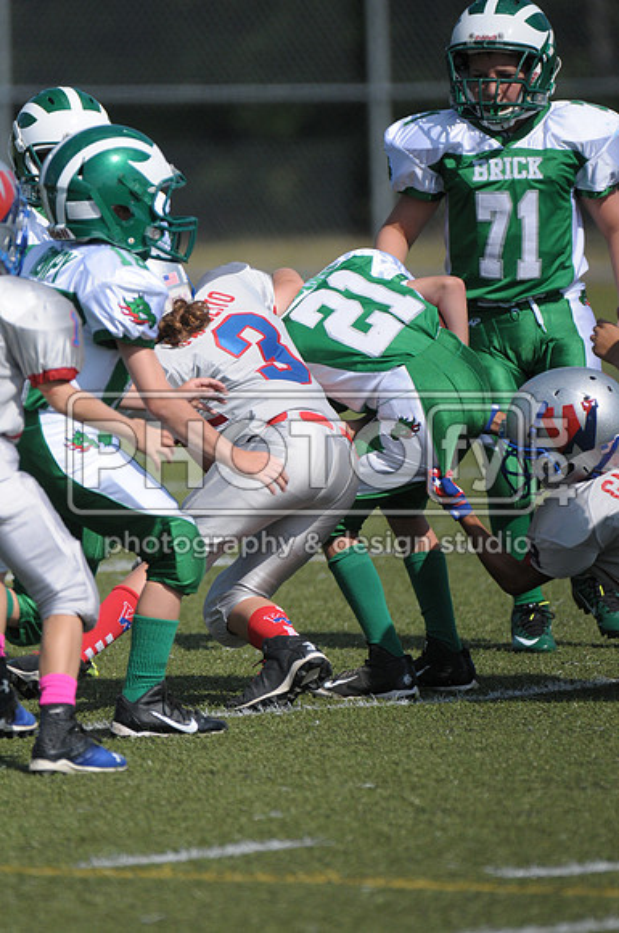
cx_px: 310
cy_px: 466
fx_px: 13192
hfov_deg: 2.7
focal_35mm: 510
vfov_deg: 4.0
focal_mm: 340
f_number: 4
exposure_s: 1/8000
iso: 640
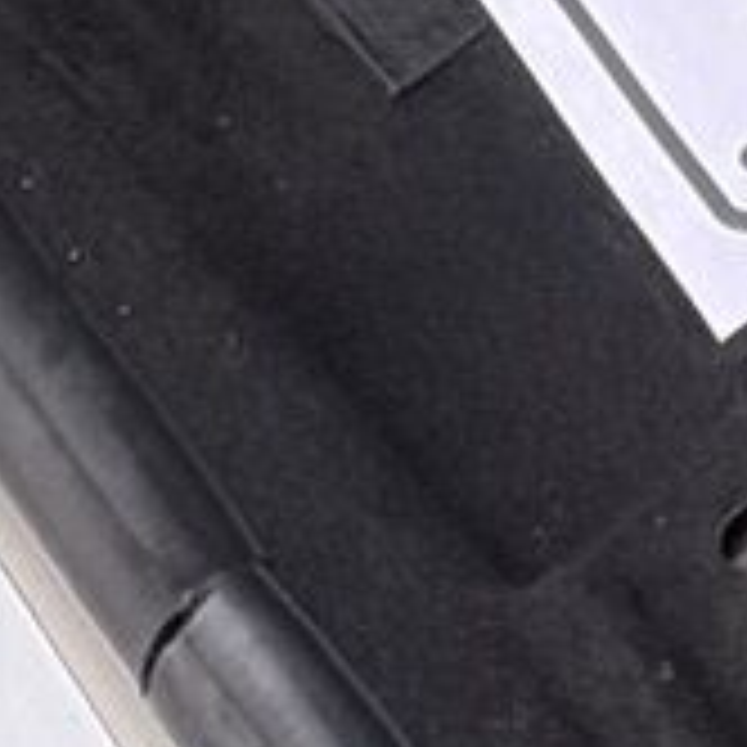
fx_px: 3101
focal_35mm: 127
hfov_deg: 13.5
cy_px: -1570
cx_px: 808
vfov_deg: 9.9
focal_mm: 2.22
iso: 80
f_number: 2.2
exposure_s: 1/120
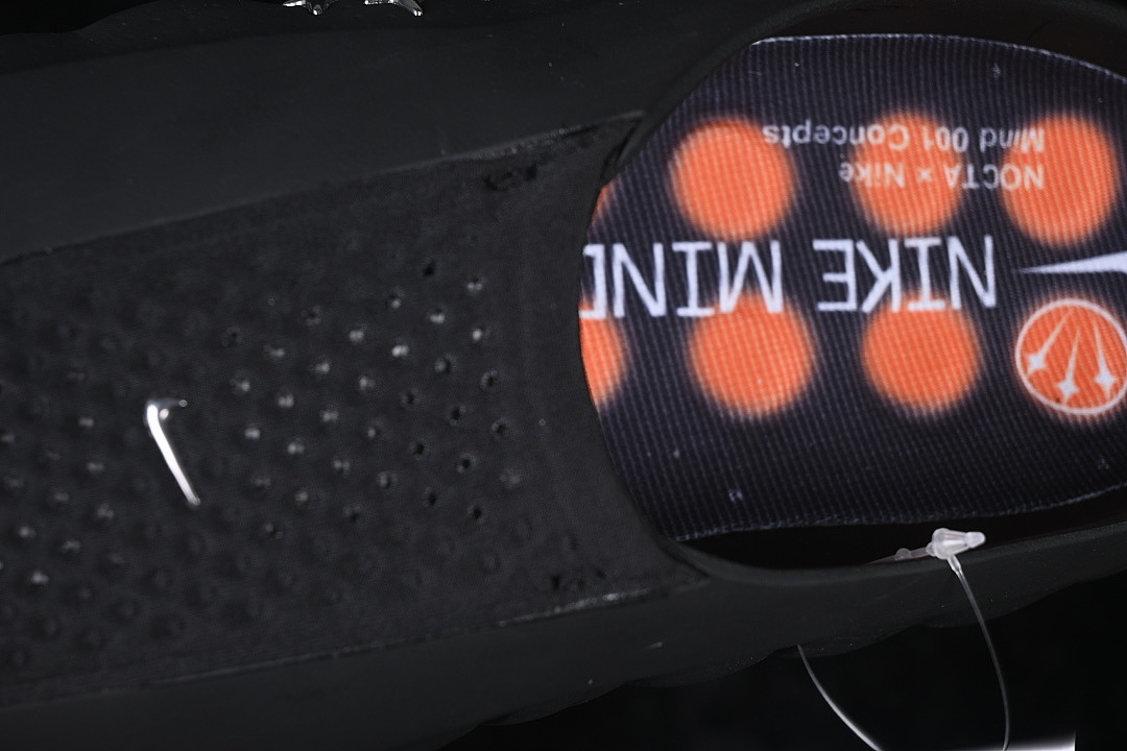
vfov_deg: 18.2
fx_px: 2348
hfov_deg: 27.0
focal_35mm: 75
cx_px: 564
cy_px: 376
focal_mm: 50
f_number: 6.3
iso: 160
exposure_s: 1/60
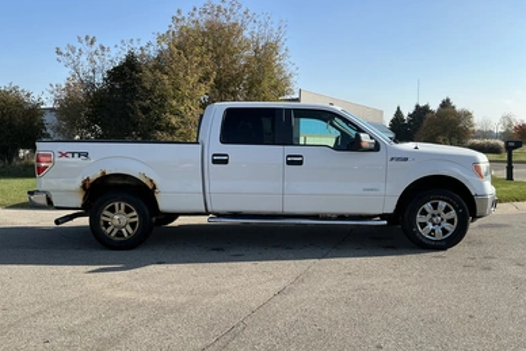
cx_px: 263
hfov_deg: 61.9
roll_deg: +1.1
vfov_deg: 43.6
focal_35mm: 30
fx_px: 438
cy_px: 183
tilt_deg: -1.6
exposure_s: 1/1534
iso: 25
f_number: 1.8
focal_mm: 3
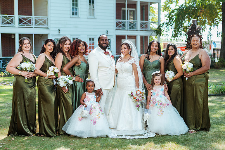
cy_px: 78
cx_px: 117
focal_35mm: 60
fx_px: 378
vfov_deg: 22.5
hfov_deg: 33.2
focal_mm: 58
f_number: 2.8
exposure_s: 1/200
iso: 50
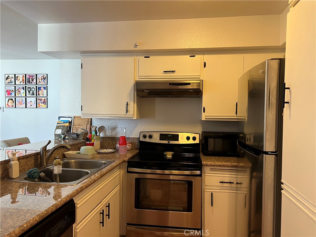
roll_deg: -0.3
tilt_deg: -2.7
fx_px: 237
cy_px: 118
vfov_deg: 53.1
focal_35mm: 26
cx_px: 158
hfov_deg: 67.3
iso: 125
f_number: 1.5
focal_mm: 5.7
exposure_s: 1/60
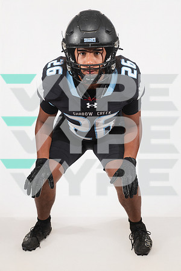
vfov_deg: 41.1
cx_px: 90
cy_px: 136
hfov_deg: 28.1
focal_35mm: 48
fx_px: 362
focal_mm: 48
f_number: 7.1
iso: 500
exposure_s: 1/320
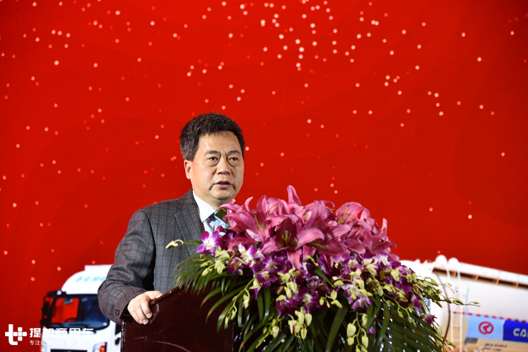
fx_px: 1349
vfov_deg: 14.9
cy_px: 176
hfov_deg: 22.1
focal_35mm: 92
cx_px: 264
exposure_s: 1/100
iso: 400
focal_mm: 92
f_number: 5
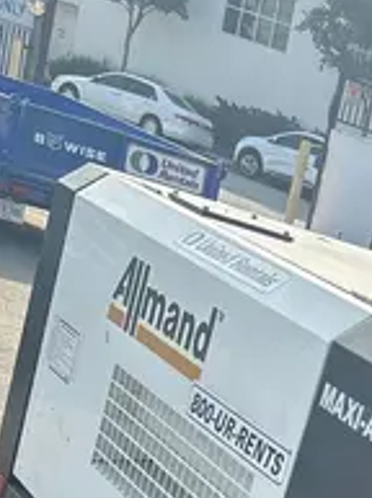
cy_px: 897
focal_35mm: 99
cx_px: 579
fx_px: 1423
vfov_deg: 16.6
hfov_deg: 13.9
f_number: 1.6
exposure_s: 1/1233
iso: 50
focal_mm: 5.96
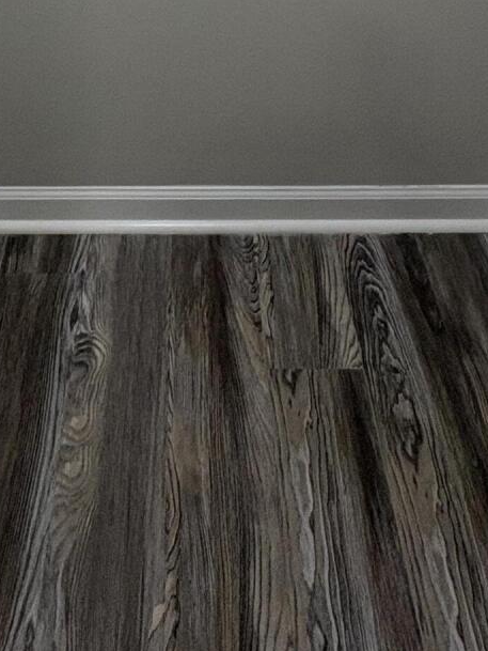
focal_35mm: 46
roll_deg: -1.2
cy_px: -405
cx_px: 206
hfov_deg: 31.5
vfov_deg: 25.6
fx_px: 864
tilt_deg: -3.7
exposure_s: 1/60
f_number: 2.2
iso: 125
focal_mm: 2.22
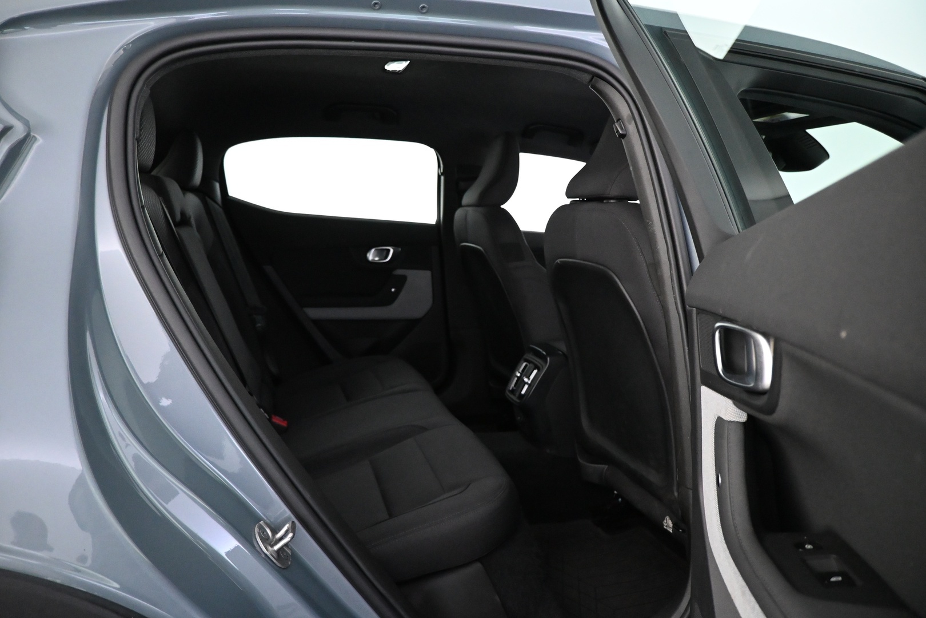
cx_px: 463
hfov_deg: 73.7
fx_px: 617
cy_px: 309
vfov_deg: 53.1
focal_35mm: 24
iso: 5000
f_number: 3.5
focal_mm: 16
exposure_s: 1/60
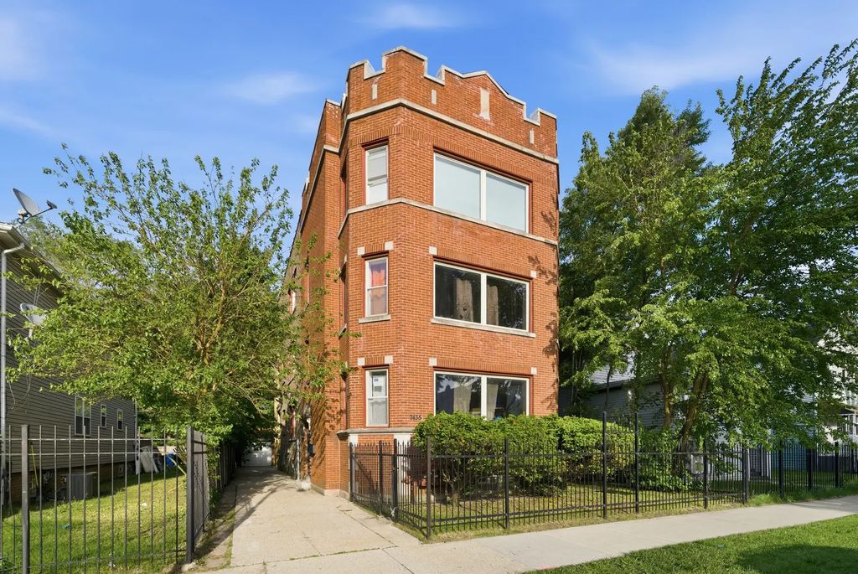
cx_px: 429
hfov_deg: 100.3
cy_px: 287
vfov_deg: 77.5
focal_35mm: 15
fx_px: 358
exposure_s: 1/125
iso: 80
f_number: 8
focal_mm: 15
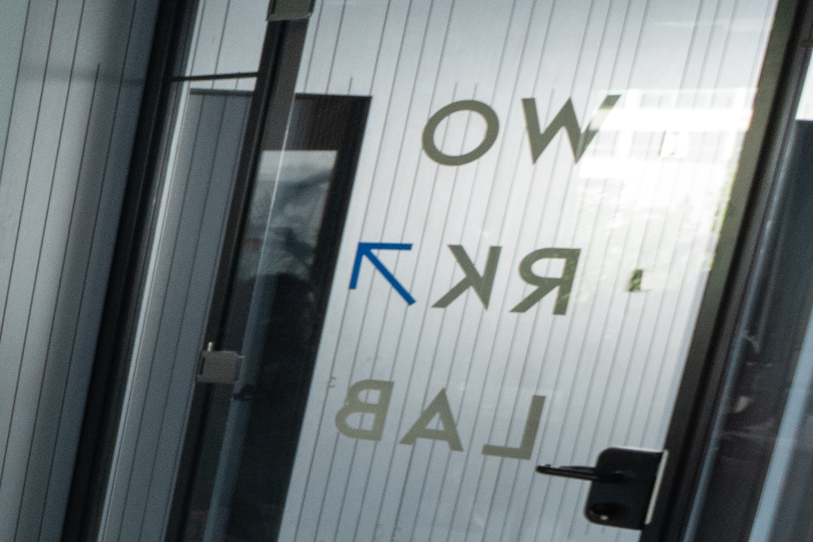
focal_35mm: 69
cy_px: 576
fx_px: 1558
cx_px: -1076
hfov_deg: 15.9
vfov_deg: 19.0
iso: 1250
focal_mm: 14
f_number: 7.1
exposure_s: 1/50
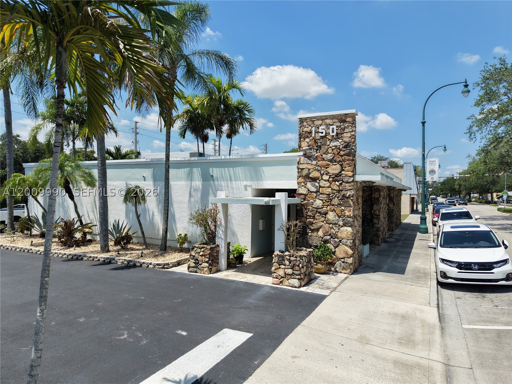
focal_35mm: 24
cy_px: 192
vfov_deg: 56.8
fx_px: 355
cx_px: 256
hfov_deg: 71.6
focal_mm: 8.67
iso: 270
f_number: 1.8
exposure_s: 1/6000
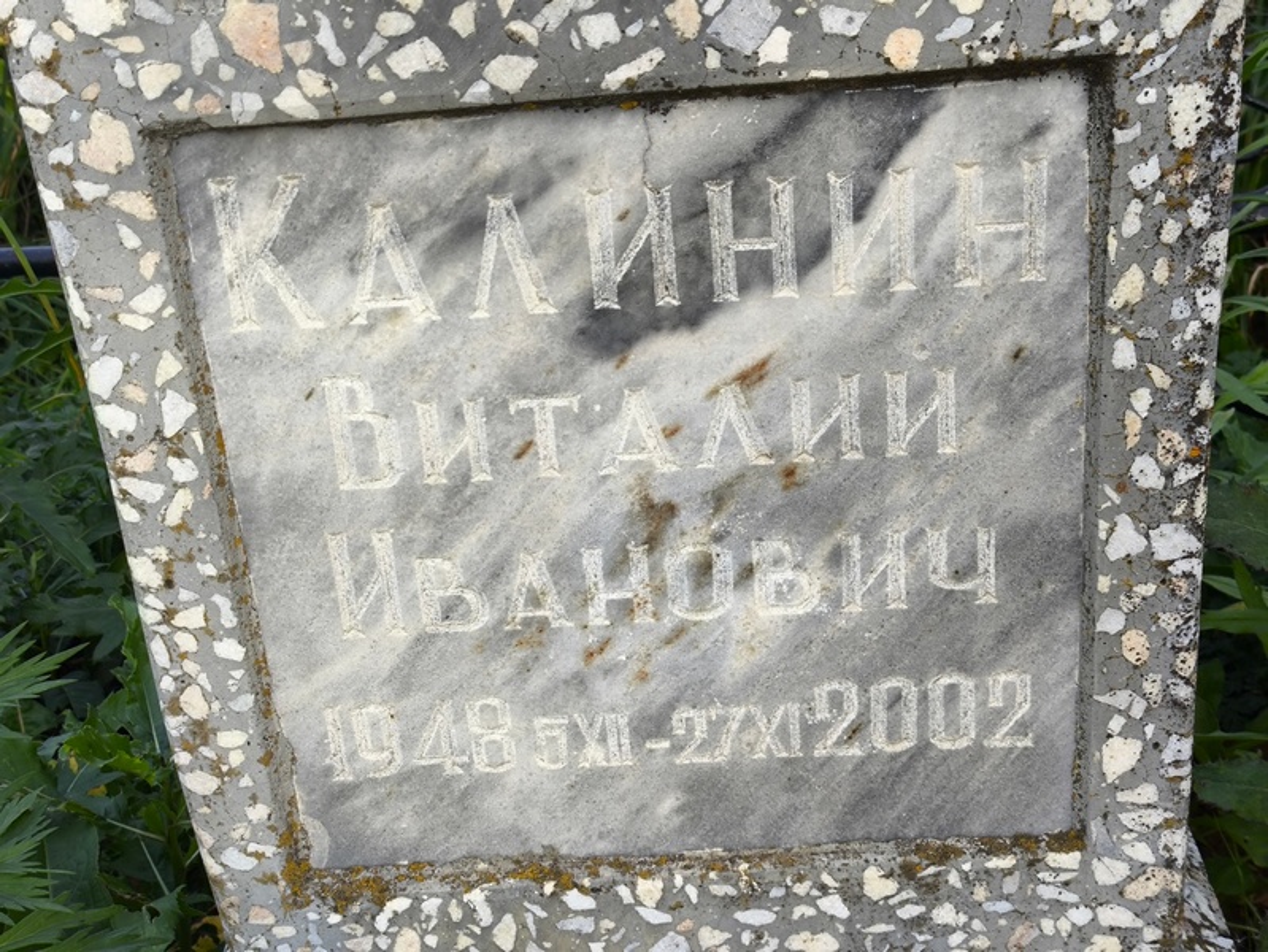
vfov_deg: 29.1
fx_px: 1832
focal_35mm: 50
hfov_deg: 38.2
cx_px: 634
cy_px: 476
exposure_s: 1/171
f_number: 1.7
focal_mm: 4.71
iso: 50
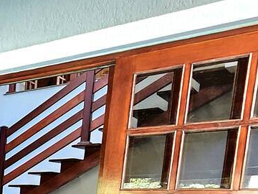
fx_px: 388
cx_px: -209
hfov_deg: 22.0
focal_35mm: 52
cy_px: 244
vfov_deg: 24.8
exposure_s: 1/60.2
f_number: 2.2
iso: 200
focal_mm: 2.2
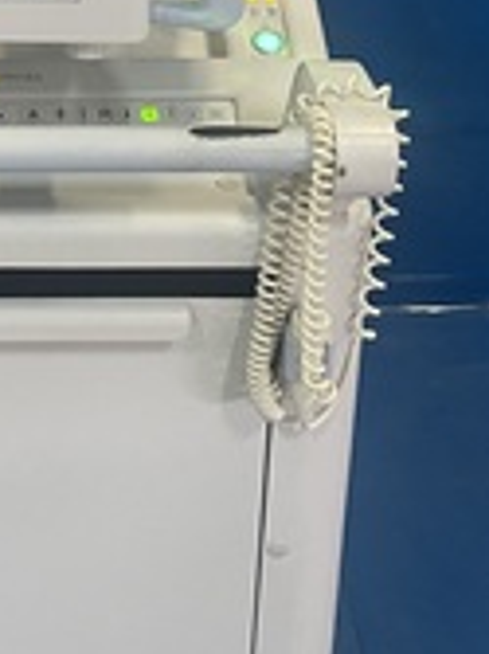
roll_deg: -0.3
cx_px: -16
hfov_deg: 17.3
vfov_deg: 22.6
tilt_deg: -21.5
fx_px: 1565
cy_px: -16
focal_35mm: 83
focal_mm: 4.2
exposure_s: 1/60
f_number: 1.6
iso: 320
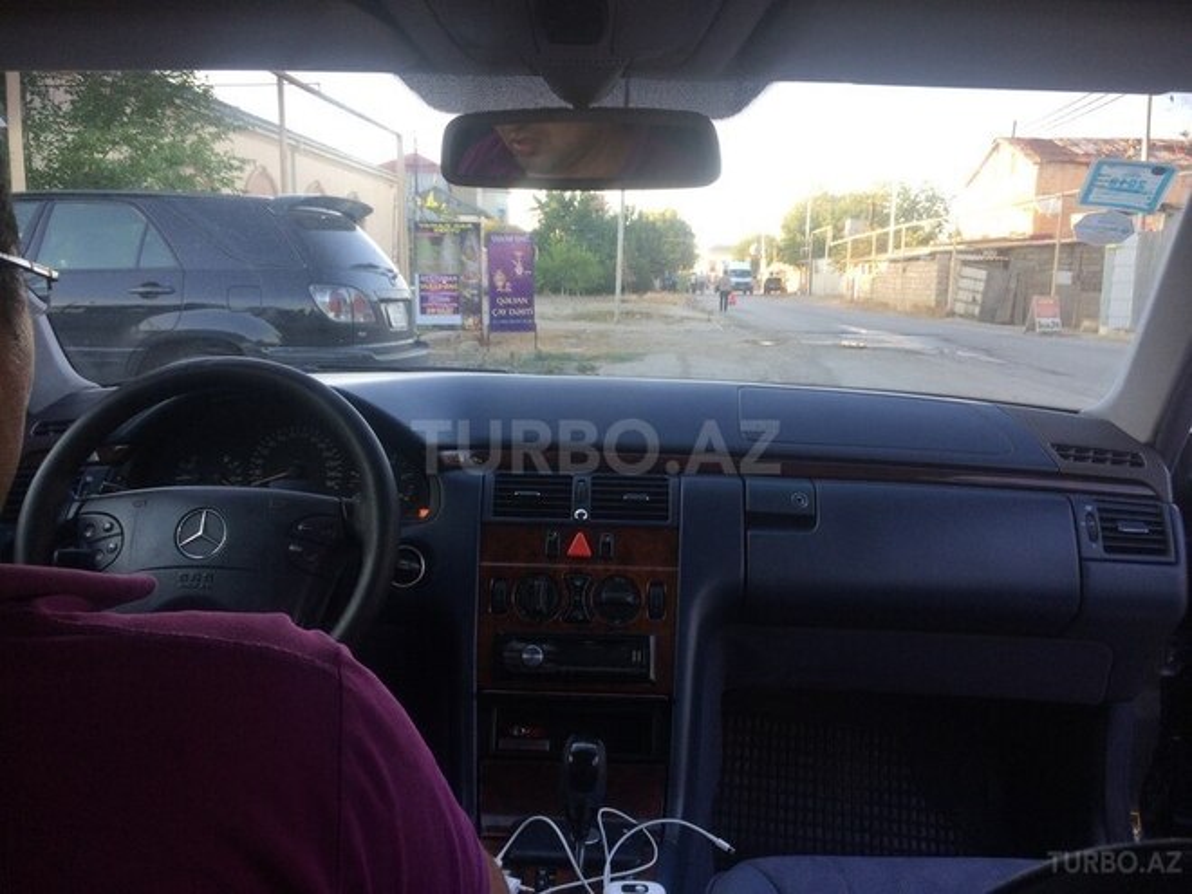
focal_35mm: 29
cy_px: 447
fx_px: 999
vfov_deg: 48.2
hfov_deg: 61.7
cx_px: 596
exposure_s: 1/100
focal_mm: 4.15
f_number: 2.2
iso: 50
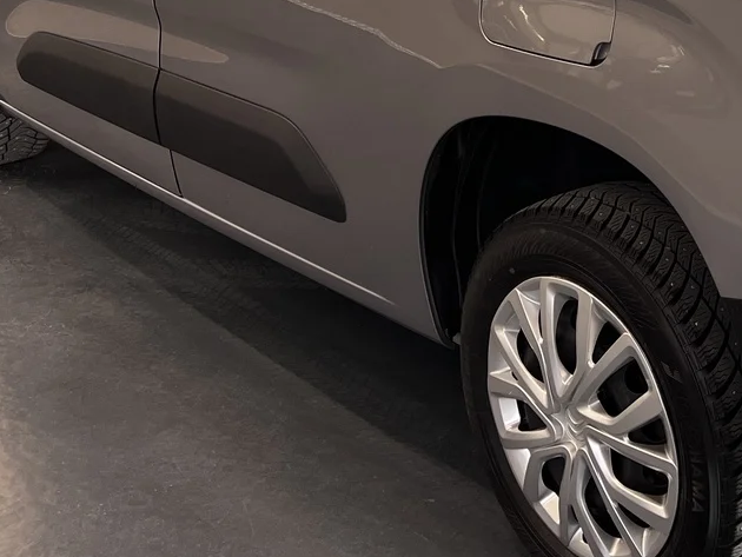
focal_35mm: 66
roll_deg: +0.5
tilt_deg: -12.6
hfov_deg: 27.7
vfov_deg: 21.3
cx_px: 740
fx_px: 1415
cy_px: -29
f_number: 1.5
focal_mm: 5.7
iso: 80
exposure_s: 1/121
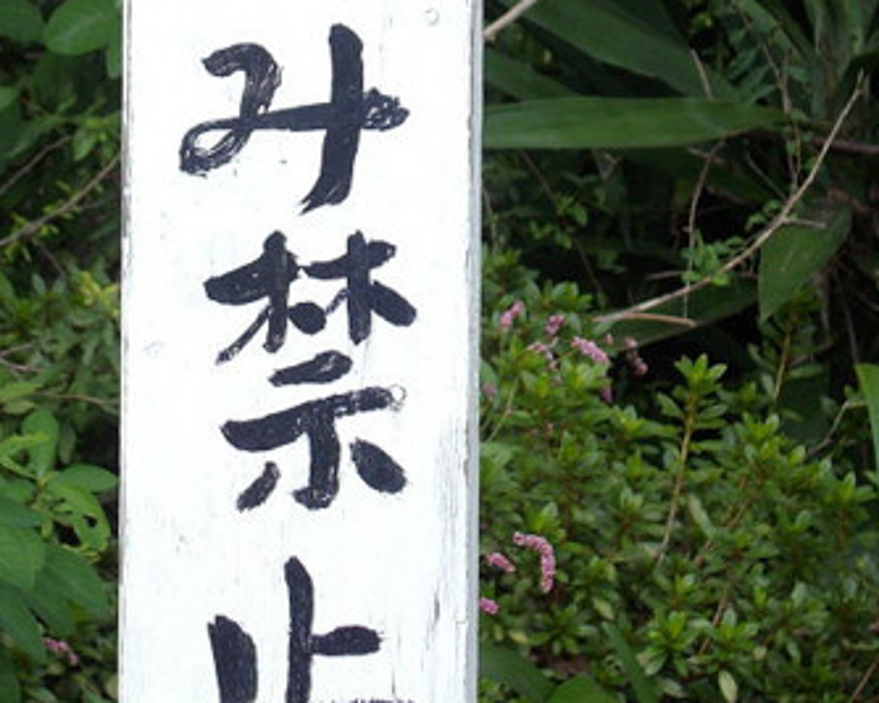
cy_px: 29
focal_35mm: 152
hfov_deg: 12.7
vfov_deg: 10.1
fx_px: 3953
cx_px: 308
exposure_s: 1/160
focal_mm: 10.7
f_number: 3.8
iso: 80
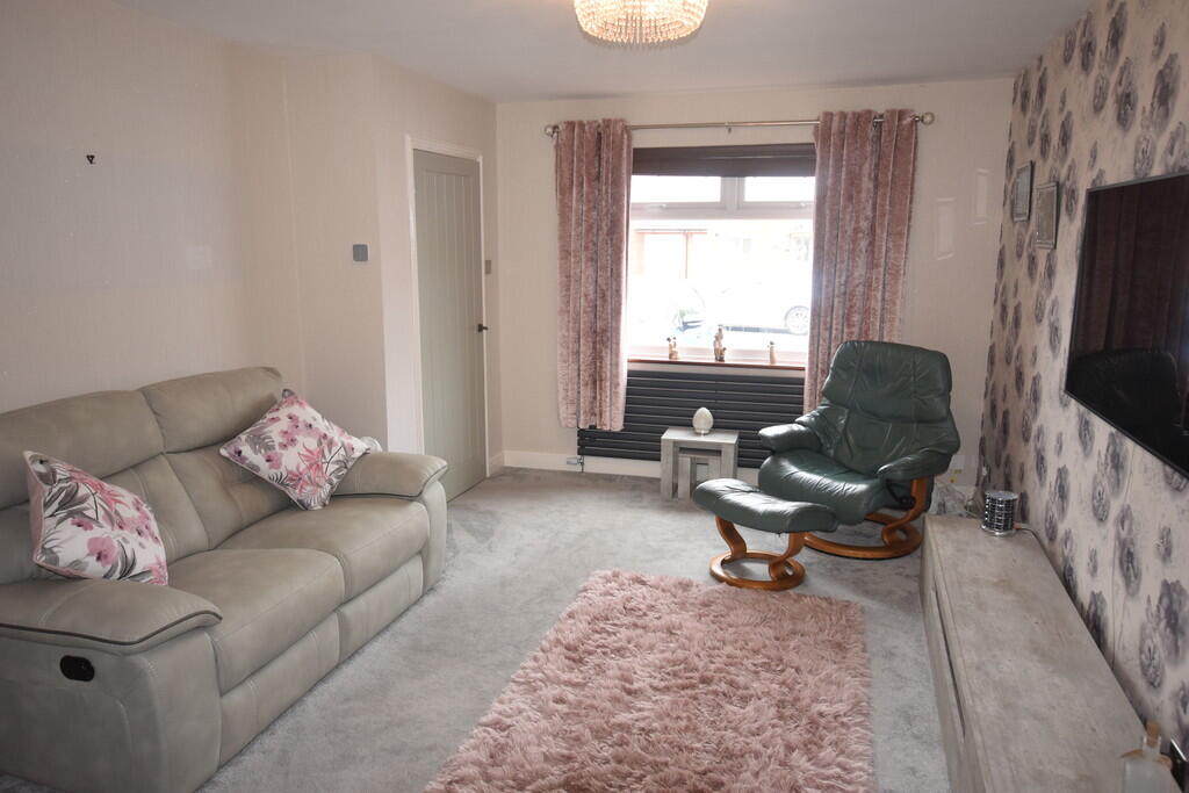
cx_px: 594
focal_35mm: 24
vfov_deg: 53.1
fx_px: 793
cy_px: 396
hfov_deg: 73.7
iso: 640
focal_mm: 16
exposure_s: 1/125
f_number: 5.6
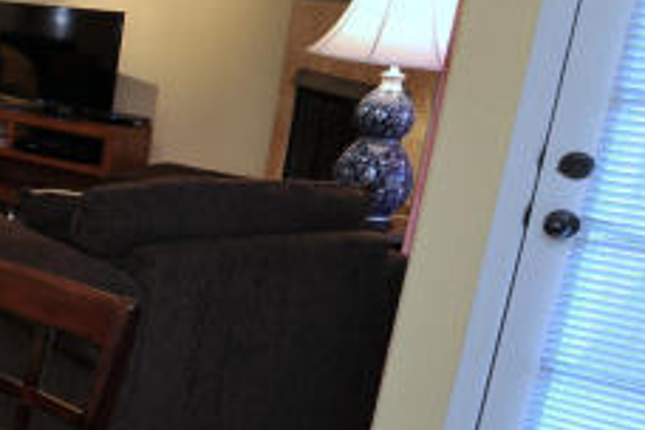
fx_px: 1021
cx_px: -364
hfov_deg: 25.0
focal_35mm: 57
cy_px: 190
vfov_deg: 23.8
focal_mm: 18
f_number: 8
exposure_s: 1/15
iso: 500
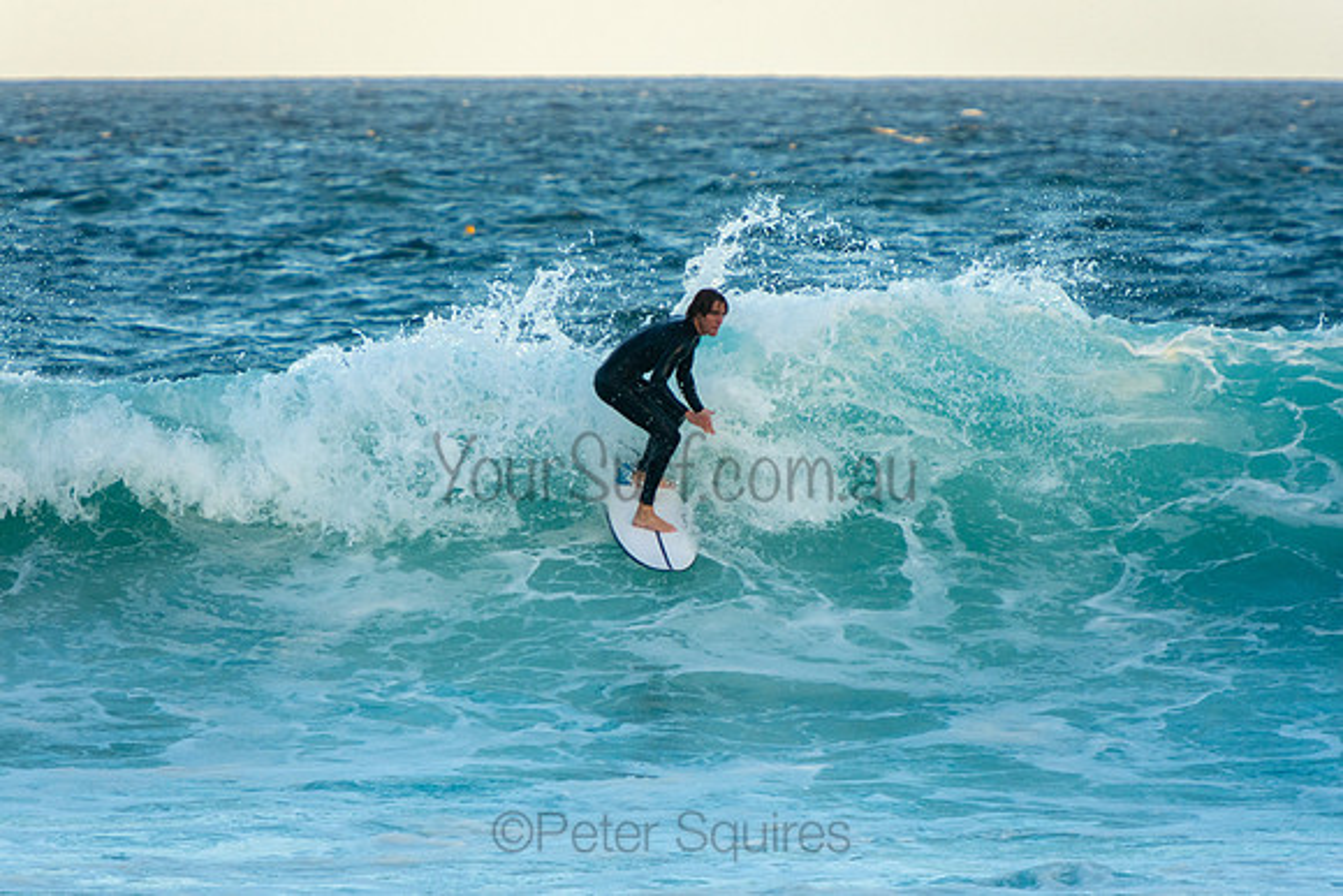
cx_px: 672
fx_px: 18221
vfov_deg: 2.8
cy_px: 448
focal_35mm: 488
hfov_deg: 4.2
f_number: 5.6
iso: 500
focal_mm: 320
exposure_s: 1/800
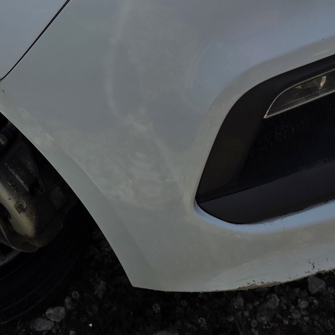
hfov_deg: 23.6
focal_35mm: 68
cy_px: -78
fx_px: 745
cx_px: -45
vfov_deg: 23.0
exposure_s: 1/7944
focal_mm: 6.25
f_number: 1.7
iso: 64
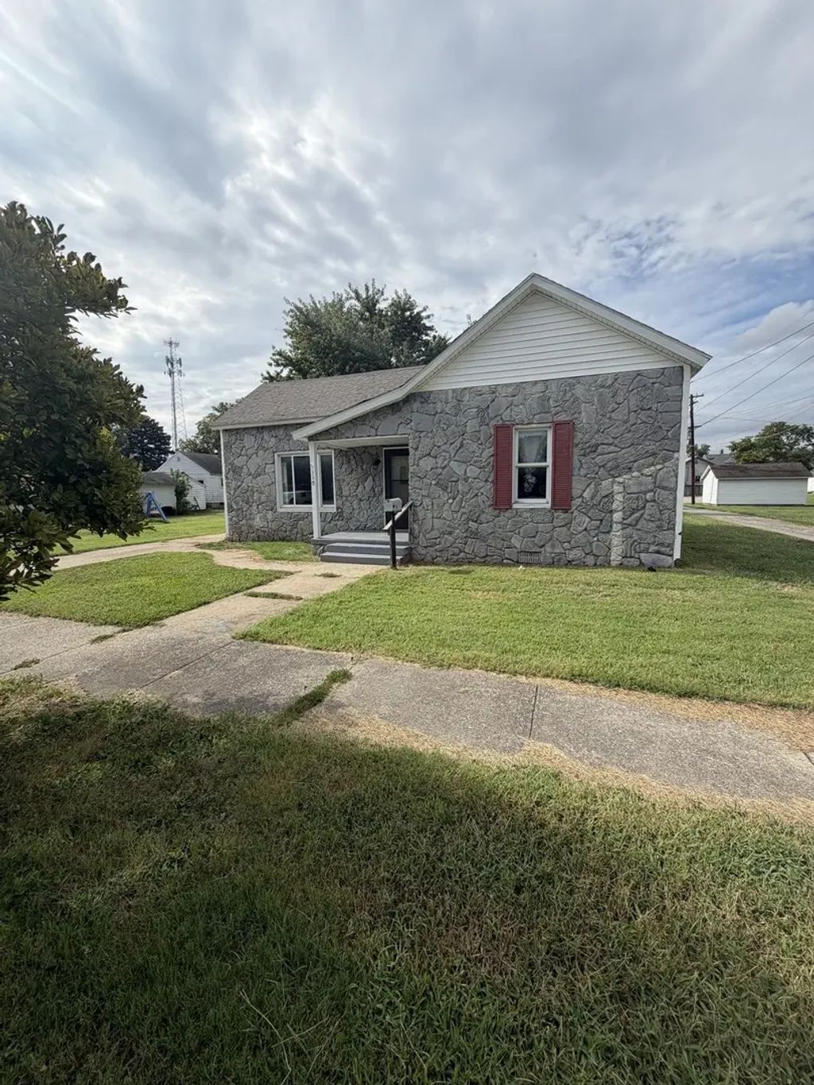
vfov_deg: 102.1
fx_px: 439
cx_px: 407
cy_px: 542
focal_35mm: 14
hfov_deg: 85.7
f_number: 2.2
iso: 20
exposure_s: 1/1017
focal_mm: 2.22
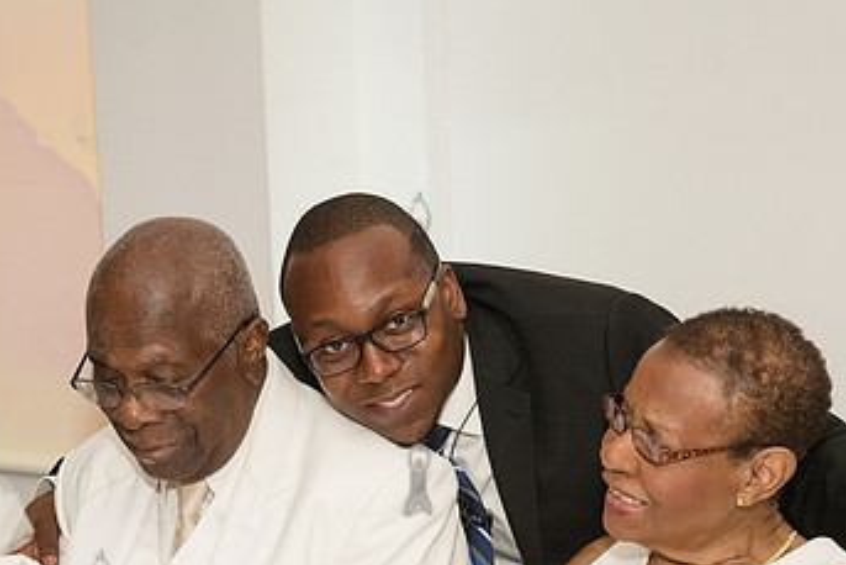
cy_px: 472
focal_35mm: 98
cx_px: 417
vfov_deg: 13.9
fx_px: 2304
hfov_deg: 20.8
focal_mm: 58
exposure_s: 1/400
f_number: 4.5
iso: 2500
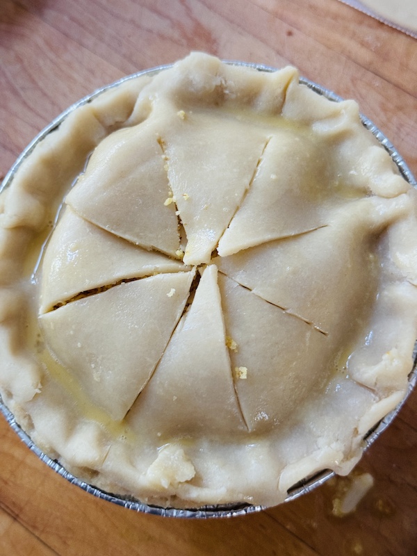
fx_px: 771
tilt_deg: -74.3
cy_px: 278
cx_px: 208
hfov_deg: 30.3
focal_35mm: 48
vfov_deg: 39.7
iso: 250
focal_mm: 6.76
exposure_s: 1/35
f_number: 1.78
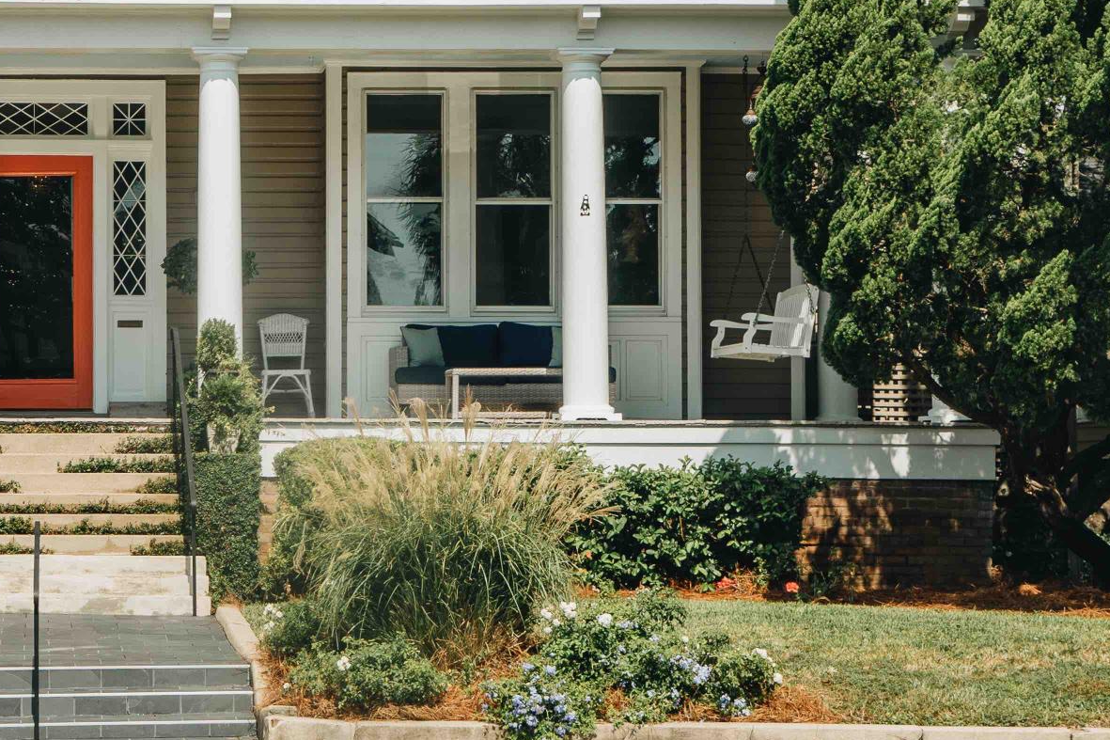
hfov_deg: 21.1
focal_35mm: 94
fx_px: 2898
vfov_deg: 14.2
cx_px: 56
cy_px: -91
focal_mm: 37
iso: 50
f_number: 10
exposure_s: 1/125
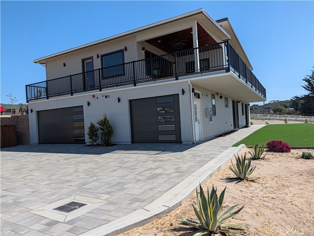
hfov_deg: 71.6
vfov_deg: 56.9
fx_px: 218
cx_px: 157
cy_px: 118
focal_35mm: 24
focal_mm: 6.9
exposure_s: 1/1701
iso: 24
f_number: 1.68
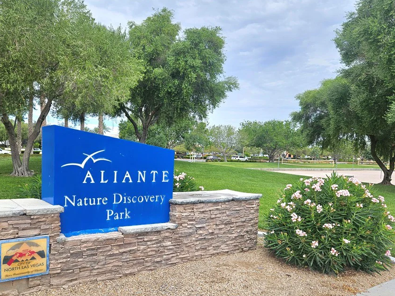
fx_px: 320
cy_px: 176
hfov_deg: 63.2
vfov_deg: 49.5
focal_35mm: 28
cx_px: 171
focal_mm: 5.4
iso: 25
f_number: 1.8
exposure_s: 1/3333
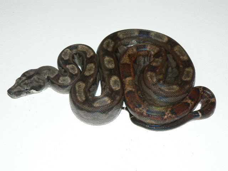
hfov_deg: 23.3
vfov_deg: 17.6
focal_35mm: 84
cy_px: 86
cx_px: 114
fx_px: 553
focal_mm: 14
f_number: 3.2
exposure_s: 1/60
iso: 100
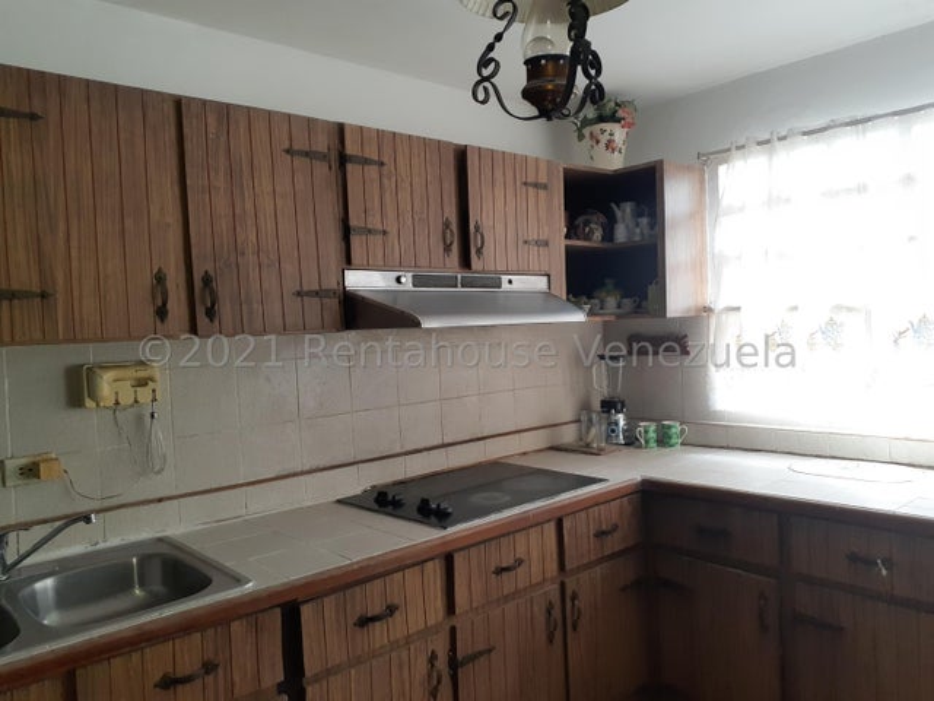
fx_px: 729
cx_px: 467
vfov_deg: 51.4
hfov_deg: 65.3
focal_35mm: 27
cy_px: 350
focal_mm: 3.6
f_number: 1.9
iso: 100
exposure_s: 1/60
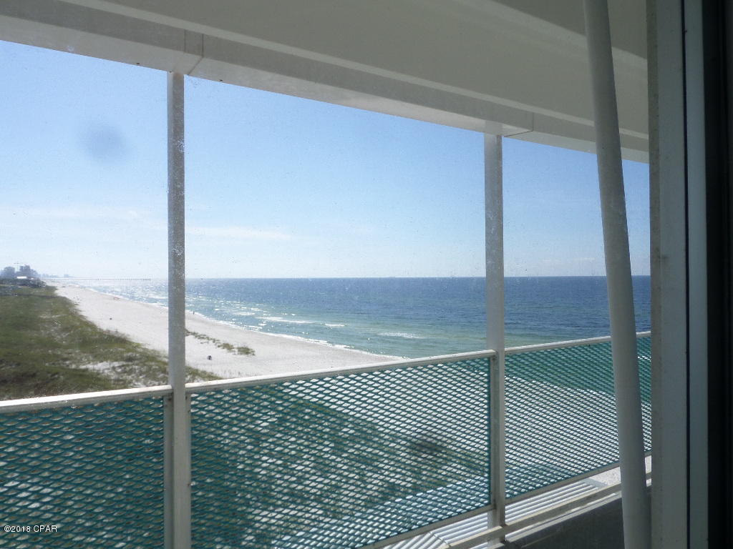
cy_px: 274
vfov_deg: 56.8
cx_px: 366
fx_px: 508
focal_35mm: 24
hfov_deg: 71.6
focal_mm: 4
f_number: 4.6
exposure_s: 1/1000
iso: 100
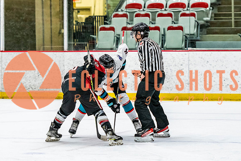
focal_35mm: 221
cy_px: 74
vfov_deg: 6.2
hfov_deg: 9.3
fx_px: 1477
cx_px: 139
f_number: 2.8
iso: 3200
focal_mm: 135
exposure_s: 1/640
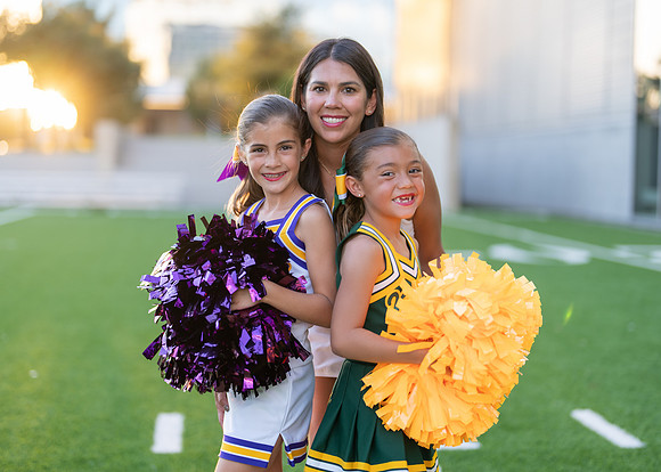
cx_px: 307
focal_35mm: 59
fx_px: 1103
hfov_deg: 33.4
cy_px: 211
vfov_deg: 24.1
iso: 125
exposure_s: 1/400
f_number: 1.2
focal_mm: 50
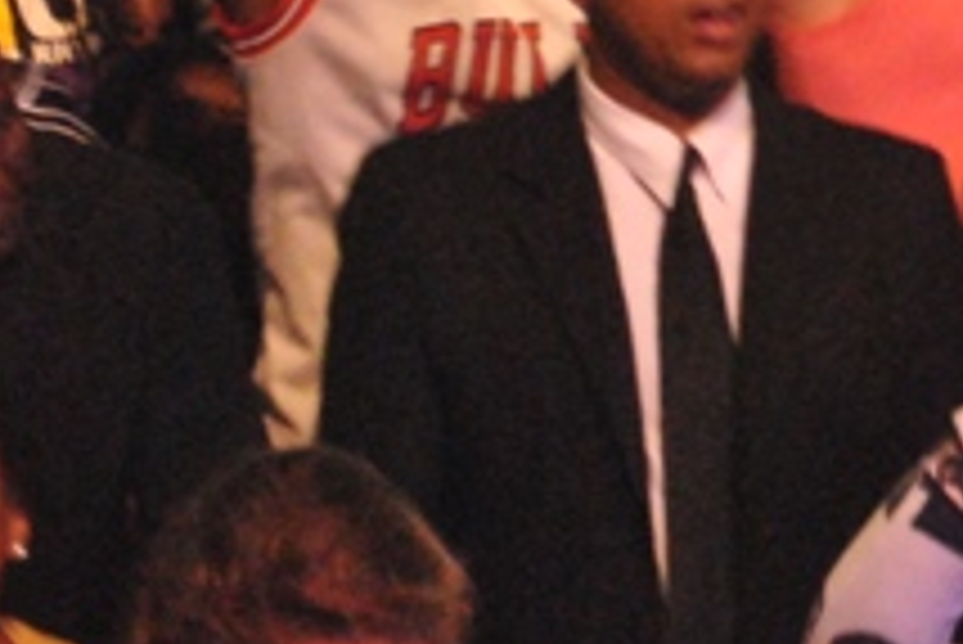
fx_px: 7816
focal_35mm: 292
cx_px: 1336
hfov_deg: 7.0
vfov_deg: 4.7
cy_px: -513
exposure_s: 1/40
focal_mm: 52
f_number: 5.6
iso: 1600
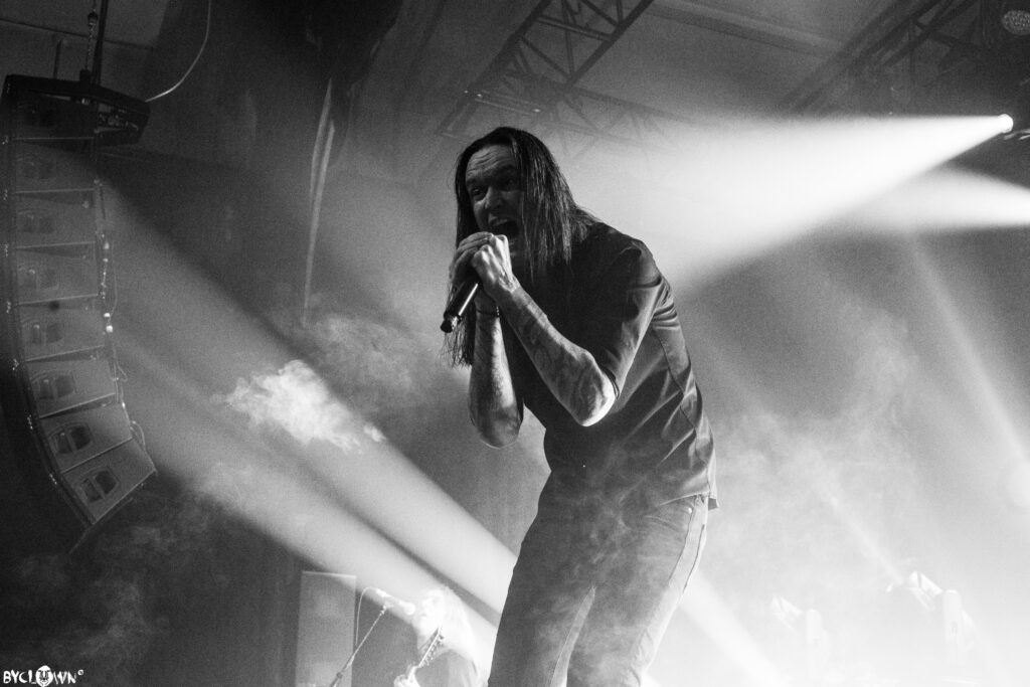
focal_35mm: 50
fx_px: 1431
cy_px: 344
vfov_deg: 27.0
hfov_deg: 39.6
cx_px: 515
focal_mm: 50
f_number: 7.1
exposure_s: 1/160
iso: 800
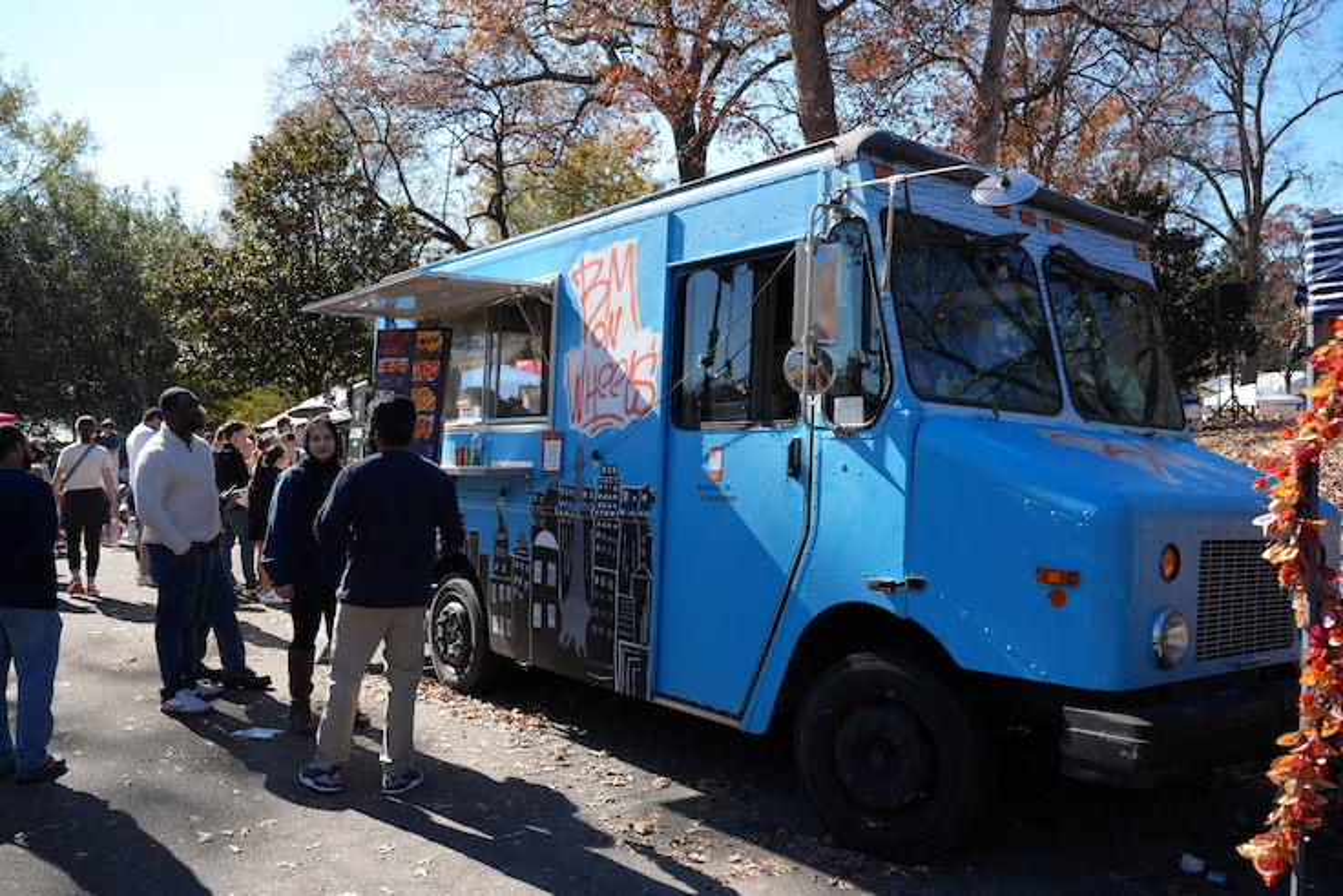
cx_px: 672
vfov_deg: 46.4
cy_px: 448
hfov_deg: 65.5
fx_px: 1045
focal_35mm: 28
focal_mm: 28
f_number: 4.5
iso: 100
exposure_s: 1/400
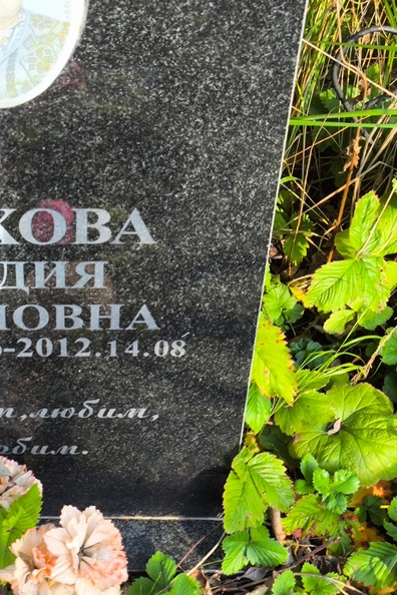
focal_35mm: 70
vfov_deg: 28.8
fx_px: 1158
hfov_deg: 19.1
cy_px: 298
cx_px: 40
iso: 50
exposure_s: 1/176
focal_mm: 4.71
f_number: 1.7
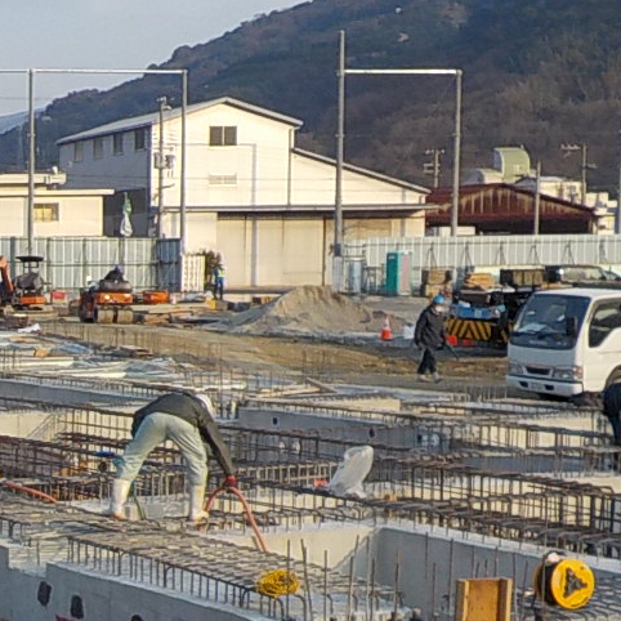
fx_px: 1786
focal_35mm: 88
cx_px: -245
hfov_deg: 18.1
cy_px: 469
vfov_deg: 19.6
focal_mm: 4.1
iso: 125
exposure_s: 1/800
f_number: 3.3
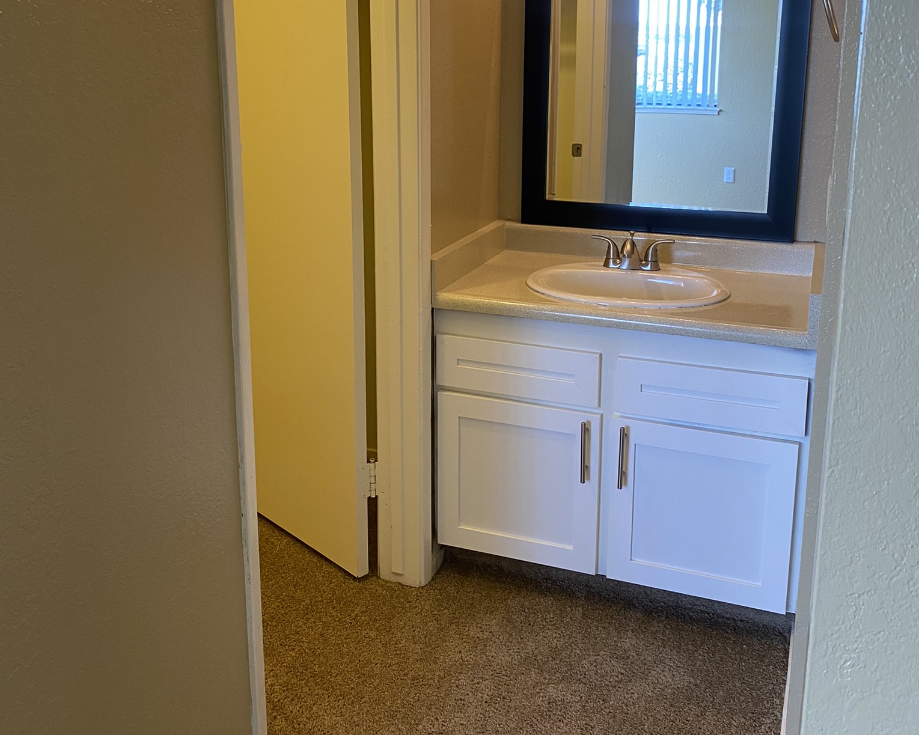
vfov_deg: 42.6
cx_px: 460
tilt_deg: -12.2
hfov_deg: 52.8
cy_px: 226
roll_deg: -1.4
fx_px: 925
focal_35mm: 34
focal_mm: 4.25
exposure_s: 1/60
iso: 80
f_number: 1.8
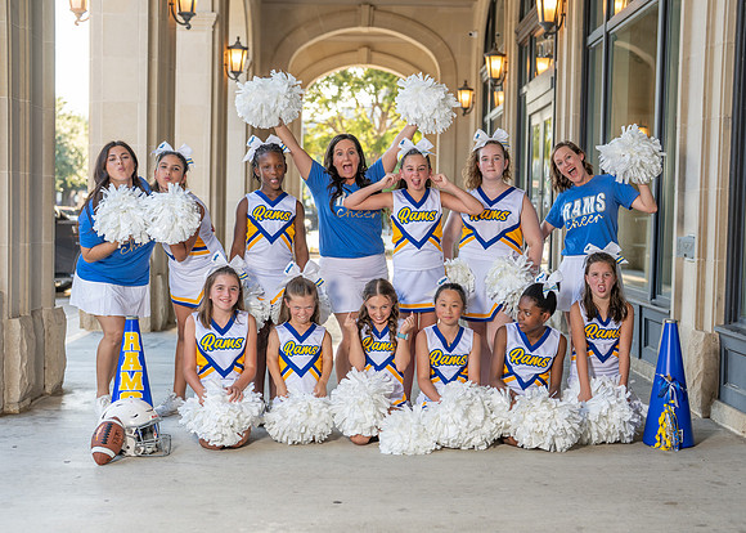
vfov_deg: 25.4
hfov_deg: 35.0
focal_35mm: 56
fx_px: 1181
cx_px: 384
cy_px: 277
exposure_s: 1/400
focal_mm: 50
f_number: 2.5
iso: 320
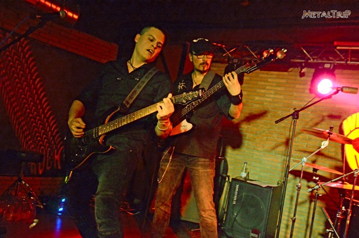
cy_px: 119
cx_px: 180
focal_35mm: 39
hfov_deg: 49.6
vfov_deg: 34.1
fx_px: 388
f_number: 2.8
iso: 6400
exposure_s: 1/100
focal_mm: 26
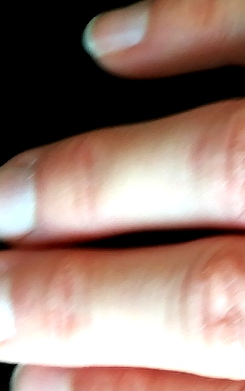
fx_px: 1239
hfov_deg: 11.0
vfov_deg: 18.0
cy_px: 220
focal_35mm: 116
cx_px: 333
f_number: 2.2
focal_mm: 3.83
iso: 100
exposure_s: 1/33.3
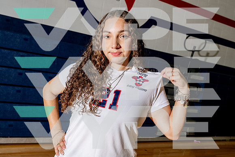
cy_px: 78
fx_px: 265
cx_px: 118
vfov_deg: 33.0
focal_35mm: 41
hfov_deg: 47.9
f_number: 7.1
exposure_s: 1/250
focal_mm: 40
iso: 320
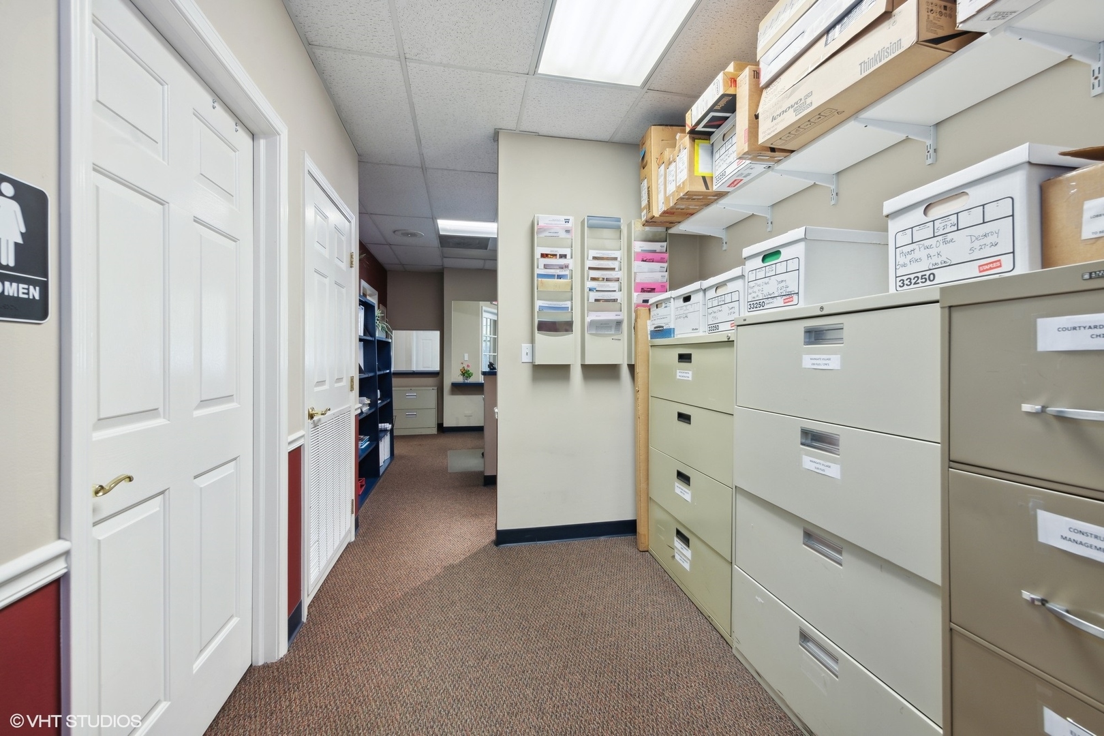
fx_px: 429
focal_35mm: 14
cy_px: 368
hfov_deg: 104.3
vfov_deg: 81.2
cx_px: 552
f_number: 9.5
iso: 200
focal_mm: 14
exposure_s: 1/8
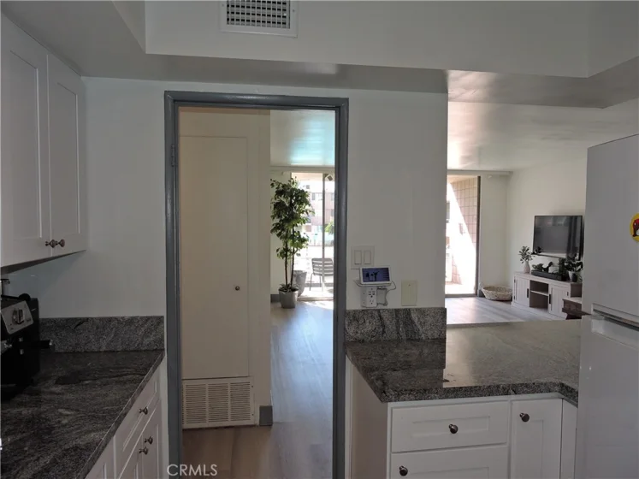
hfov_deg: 71.6
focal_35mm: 24
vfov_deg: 56.8
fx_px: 443
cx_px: 320
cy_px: 240
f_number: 3.3
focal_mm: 4.3
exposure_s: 1/100
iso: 100
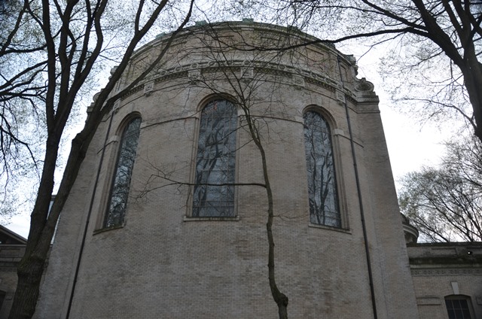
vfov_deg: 47.7
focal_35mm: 27
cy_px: 160
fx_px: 361
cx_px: 241
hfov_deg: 67.5
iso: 450
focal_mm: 18
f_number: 4
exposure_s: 1/60
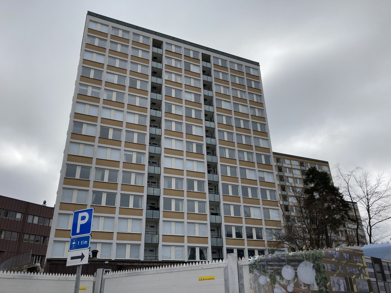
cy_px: 146
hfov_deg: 63.4
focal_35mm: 28
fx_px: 316
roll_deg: +1.1
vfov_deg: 49.7
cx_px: 196
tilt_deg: +26.6
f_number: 1.8
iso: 25
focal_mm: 3.99
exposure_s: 1/3690
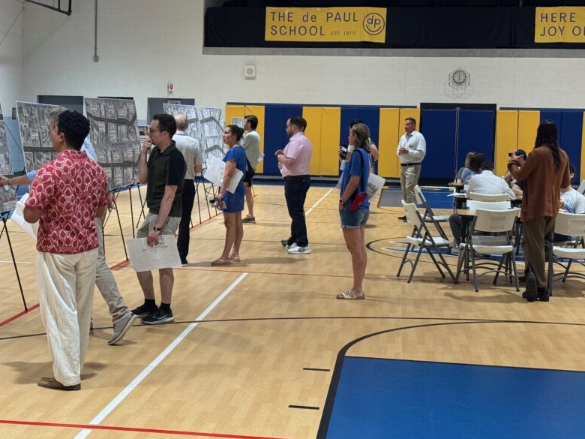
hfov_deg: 30.6
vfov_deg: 23.3
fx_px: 1065
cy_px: 178
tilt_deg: -2.4
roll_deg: -1.3
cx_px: 230
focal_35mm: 63
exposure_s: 1/60
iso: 160
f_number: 1.78
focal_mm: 6.76
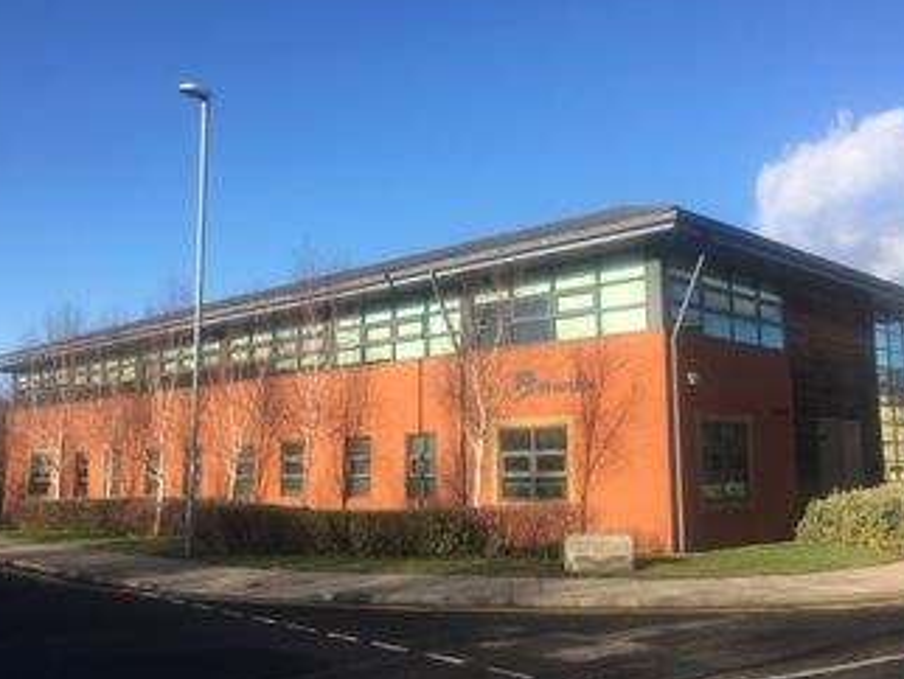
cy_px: 351
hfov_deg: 51.3
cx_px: 472
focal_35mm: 36
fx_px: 941
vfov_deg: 39.7
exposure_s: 1/962
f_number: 2.2
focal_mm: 4.15
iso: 25
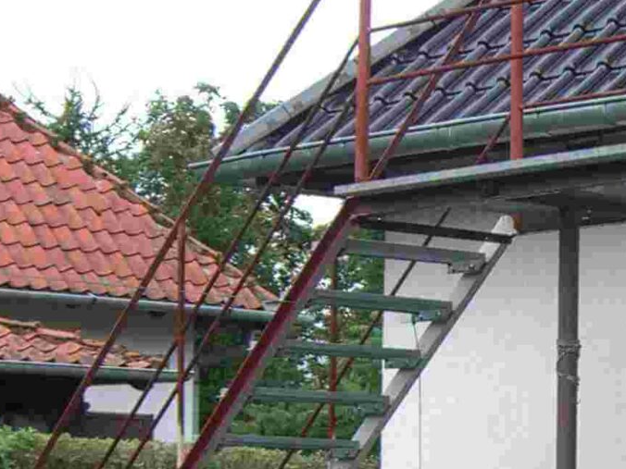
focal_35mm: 144
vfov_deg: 10.0
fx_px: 2604
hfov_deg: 13.4
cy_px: 664
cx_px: 732
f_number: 8
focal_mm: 7.9
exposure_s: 1/50
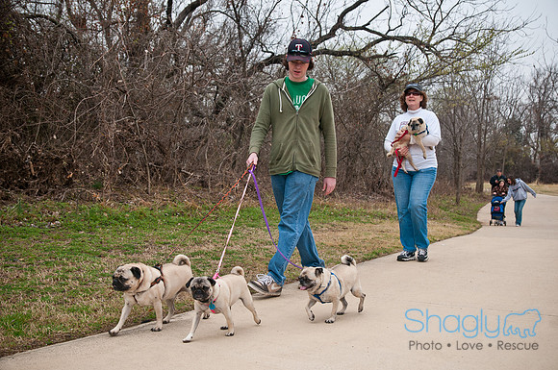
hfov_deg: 42.4
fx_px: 720
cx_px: 279
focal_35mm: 46
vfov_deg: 28.9
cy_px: 185
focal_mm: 31
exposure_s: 1/400
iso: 200
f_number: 5
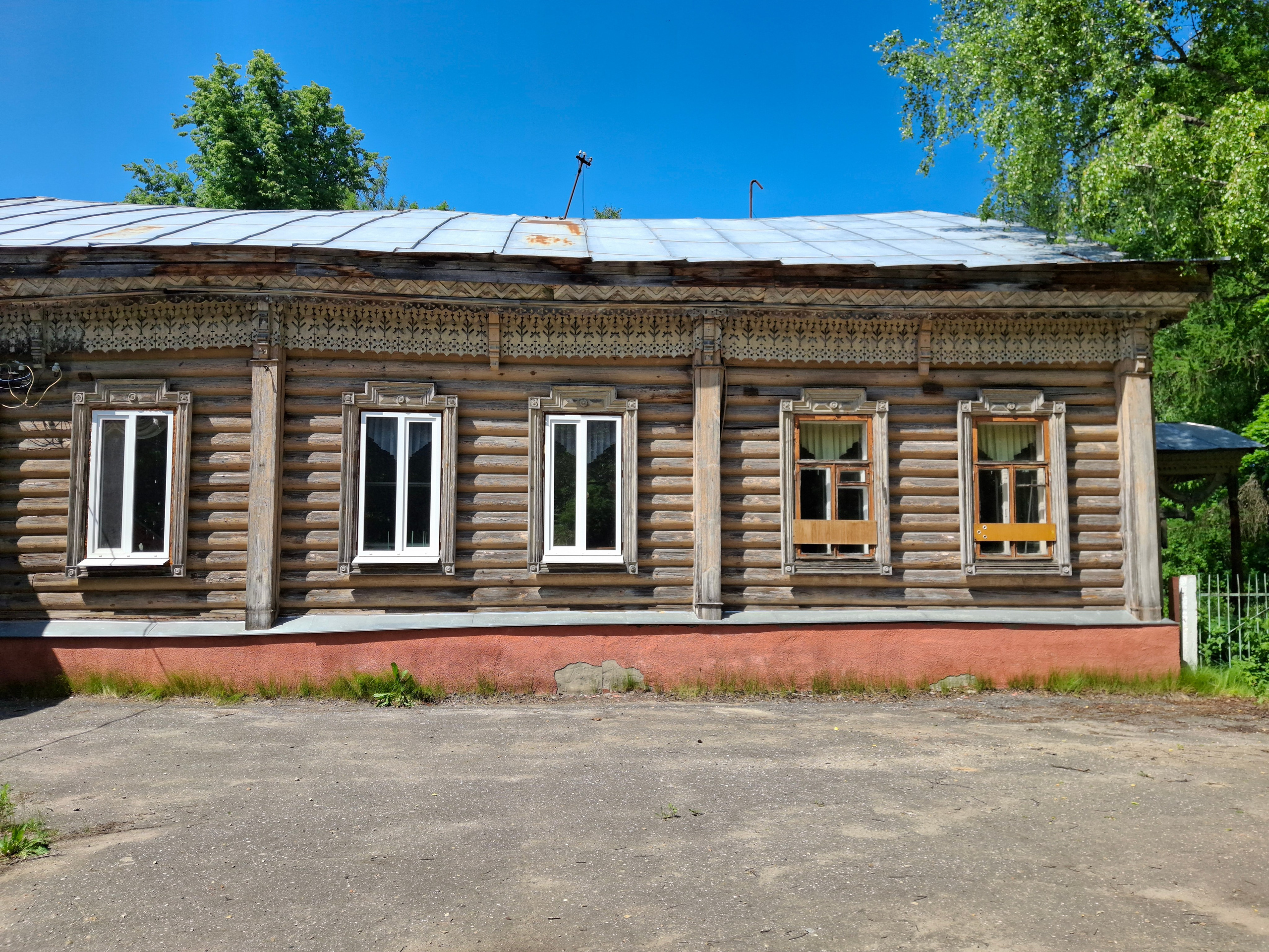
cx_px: 634
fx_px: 916
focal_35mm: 25
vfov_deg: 54.9
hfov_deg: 69.4
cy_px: 476
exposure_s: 1/1078
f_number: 1.8
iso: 25
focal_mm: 4.69
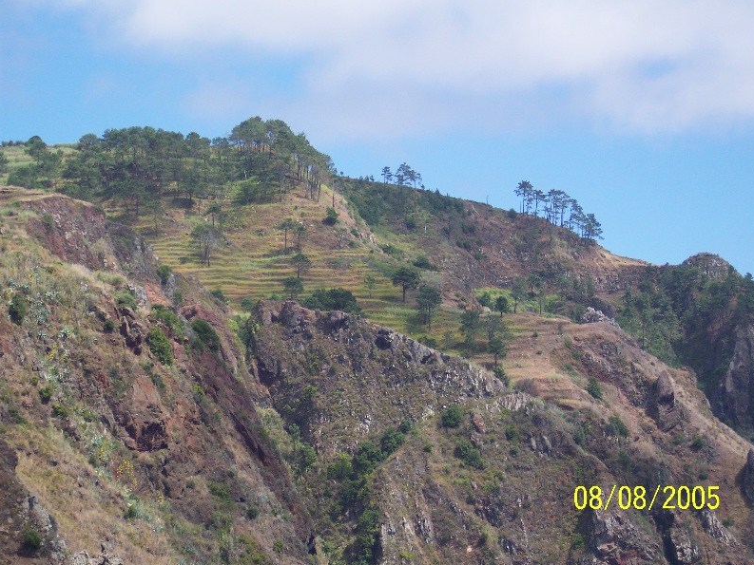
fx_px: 2505
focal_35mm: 115
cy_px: 284
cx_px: 378
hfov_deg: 17.1
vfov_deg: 12.9
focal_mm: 24
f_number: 4.8
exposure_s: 1/700
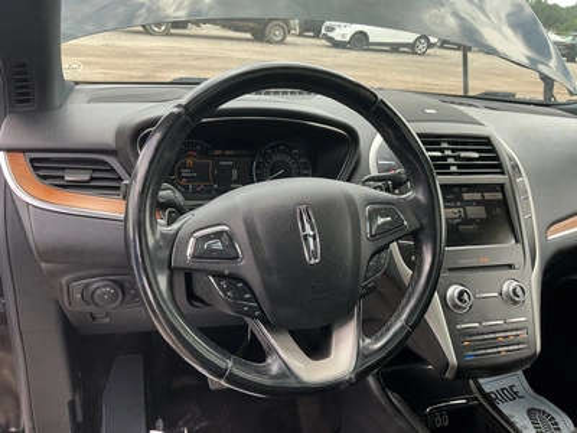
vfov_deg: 49.7
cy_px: 216
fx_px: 467
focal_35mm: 28
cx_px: 288
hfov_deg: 63.4
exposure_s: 1/122
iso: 25
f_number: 1.8
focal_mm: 3
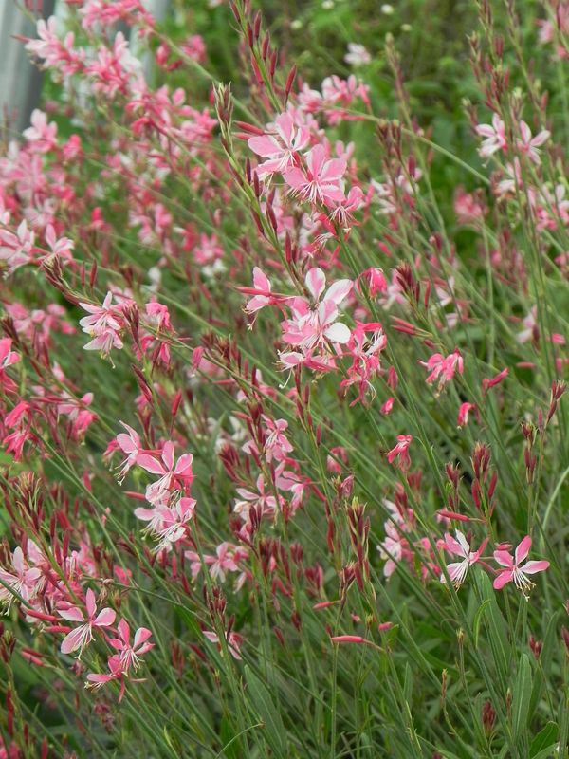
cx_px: 284
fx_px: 3550
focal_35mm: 162
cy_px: 380
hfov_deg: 9.2
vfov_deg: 12.2
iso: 160
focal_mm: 28.8
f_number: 5
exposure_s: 1/200
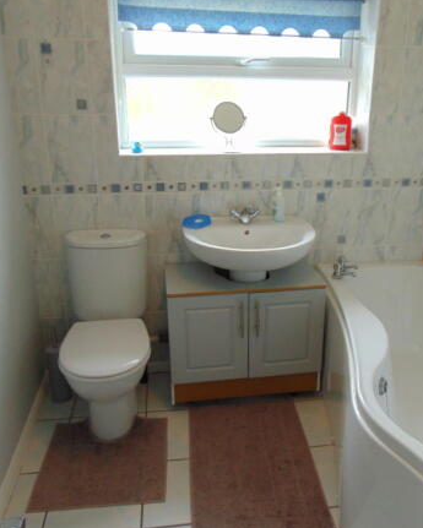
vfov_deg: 54.2
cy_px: 263
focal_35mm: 33
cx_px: 259
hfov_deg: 44.3
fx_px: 516
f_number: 3
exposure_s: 1/30
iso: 160
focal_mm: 4.5
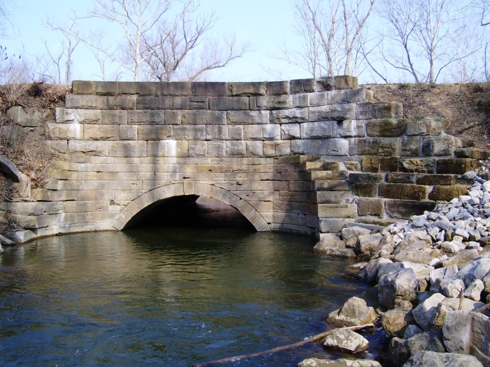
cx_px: 245
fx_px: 524
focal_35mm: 37
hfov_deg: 50.1
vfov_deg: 38.7
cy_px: 184
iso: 80
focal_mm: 6
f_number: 4.8
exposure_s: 1/250
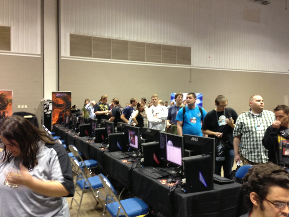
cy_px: 108
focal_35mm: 33
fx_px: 276
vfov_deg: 42.9
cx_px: 144
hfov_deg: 55.4
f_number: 2.4
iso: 125
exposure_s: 1/20
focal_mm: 4.13
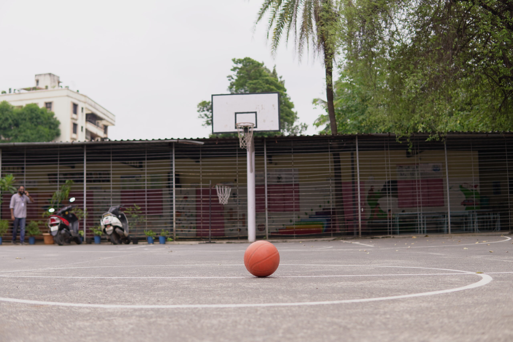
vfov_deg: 29.9
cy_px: 171
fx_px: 641
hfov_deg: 43.6
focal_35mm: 45
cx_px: 256
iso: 100
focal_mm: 30
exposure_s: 1/1000
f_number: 2
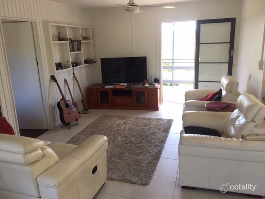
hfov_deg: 61.7
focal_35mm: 29
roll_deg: +0.7
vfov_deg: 48.2
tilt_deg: -10.6
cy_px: 100
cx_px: 132
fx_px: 222
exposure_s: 1/50
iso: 32
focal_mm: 4.15
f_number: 2.2
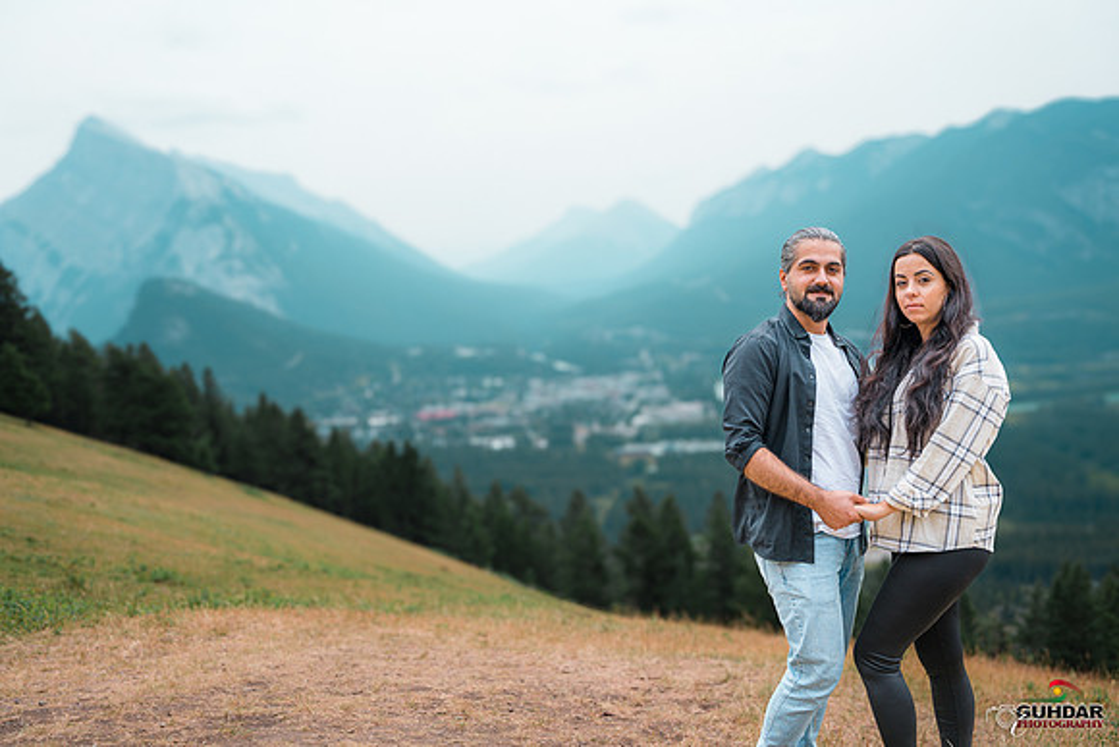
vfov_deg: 37.9
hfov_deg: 54.4
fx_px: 1088
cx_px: 560
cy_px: 374
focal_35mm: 35
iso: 200
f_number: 2.8
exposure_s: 1/1600
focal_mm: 35
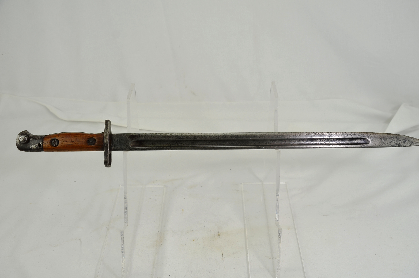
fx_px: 418
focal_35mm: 36
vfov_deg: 36.7
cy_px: 139
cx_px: 210
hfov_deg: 53.2
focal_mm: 24
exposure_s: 1/160
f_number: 6.3
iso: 200
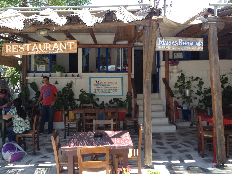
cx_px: 116
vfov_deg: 40.7
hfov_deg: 52.6
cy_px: 87
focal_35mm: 35
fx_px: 235
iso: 50
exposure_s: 1/351
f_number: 2.4
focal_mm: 4.28
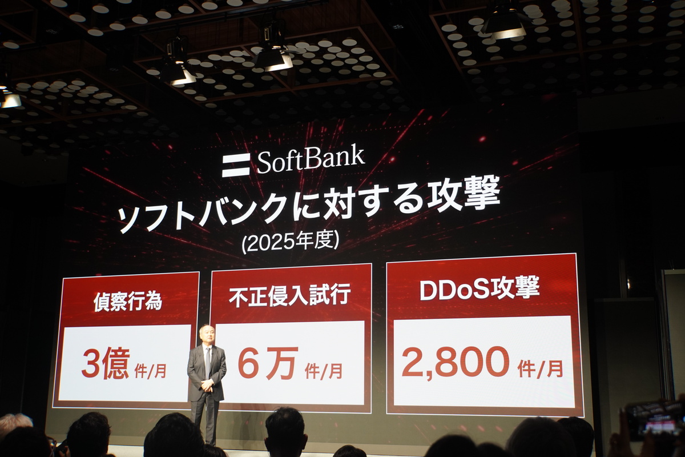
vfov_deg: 33.5
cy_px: 228
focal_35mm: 40
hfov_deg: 48.6
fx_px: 759
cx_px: 342
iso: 640
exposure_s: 1/50
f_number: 4
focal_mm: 26.6
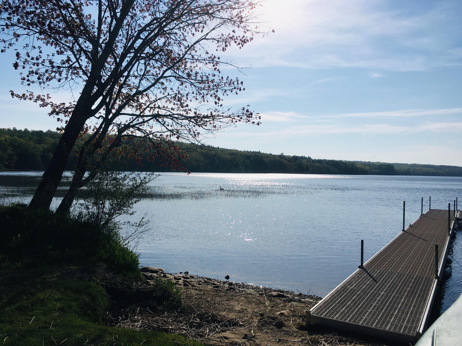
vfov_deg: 48.2
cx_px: 231
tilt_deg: -1.7
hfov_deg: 61.7
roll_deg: -0.6
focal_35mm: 29
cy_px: 173
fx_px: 387
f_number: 2.2
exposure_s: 1/6993
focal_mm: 4.15
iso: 25
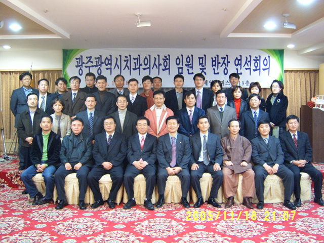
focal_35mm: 37
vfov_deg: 38.7
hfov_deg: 50.1
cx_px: 162
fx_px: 346
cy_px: 122
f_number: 2.9
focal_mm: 6.2
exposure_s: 1/6
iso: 141
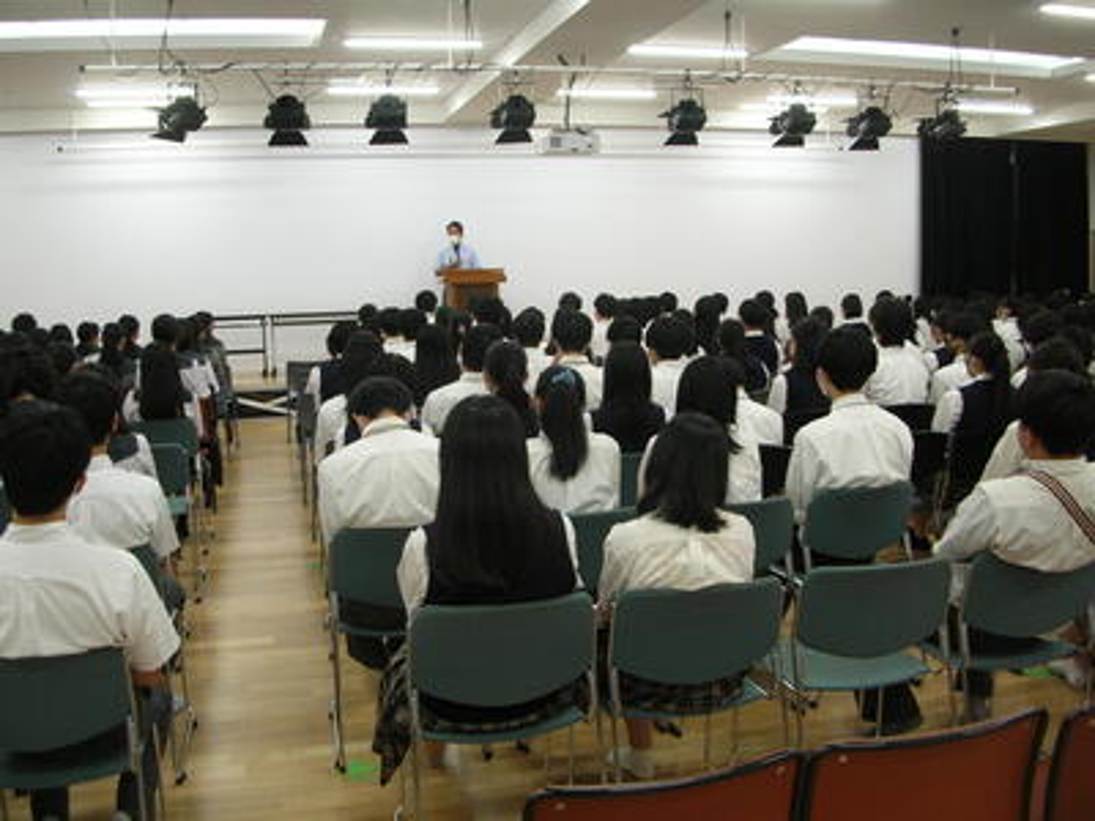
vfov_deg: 40.7
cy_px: 410
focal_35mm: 35
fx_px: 1107
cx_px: 548
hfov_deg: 52.6
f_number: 2.8
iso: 50
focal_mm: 5.8
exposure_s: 1/17.3
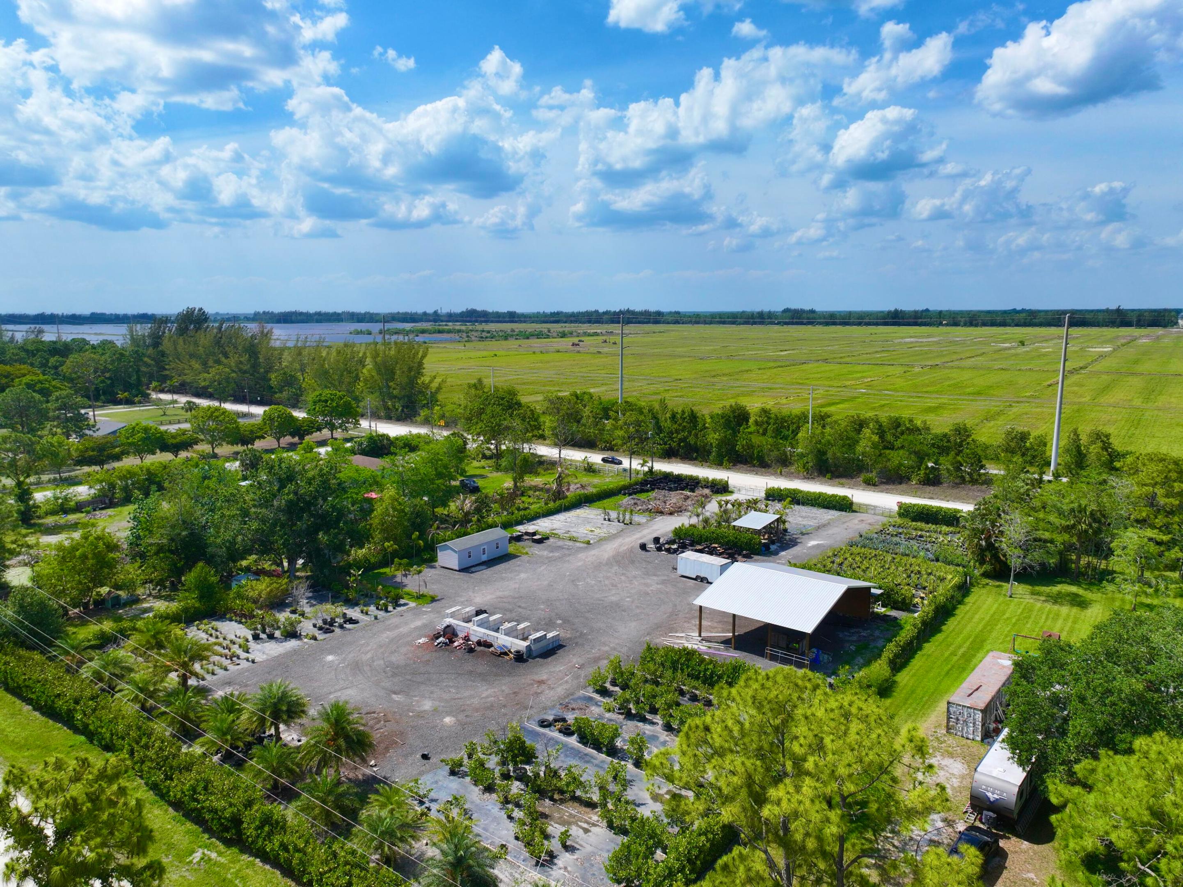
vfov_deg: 56.8
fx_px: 820
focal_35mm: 24
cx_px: 592
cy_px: 444
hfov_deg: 71.6
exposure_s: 1/2500
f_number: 2.8
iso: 100
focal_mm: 12.29
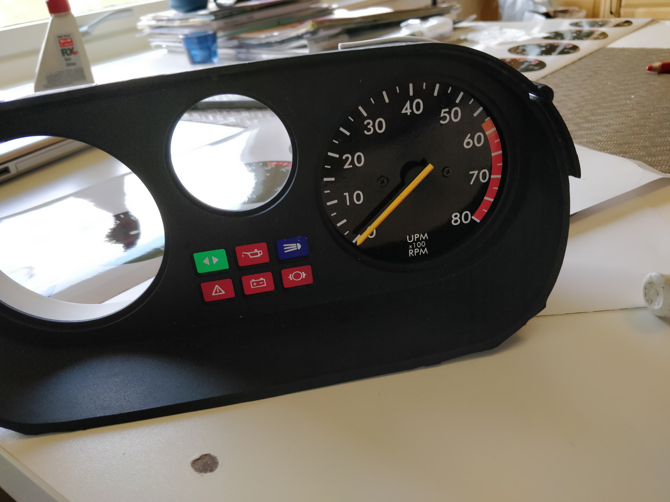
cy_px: 251
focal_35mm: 24
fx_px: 465
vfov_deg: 56.8
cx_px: 335
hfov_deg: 71.6
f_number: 1.7
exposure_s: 1/100
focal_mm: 4.1
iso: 400
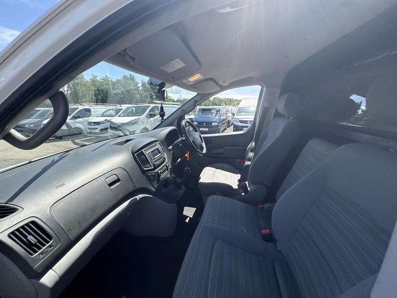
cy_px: 149
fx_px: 161
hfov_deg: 102.1
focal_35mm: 14
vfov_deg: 85.7
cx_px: 198
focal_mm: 2.22
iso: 64
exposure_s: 1/804
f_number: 2.2
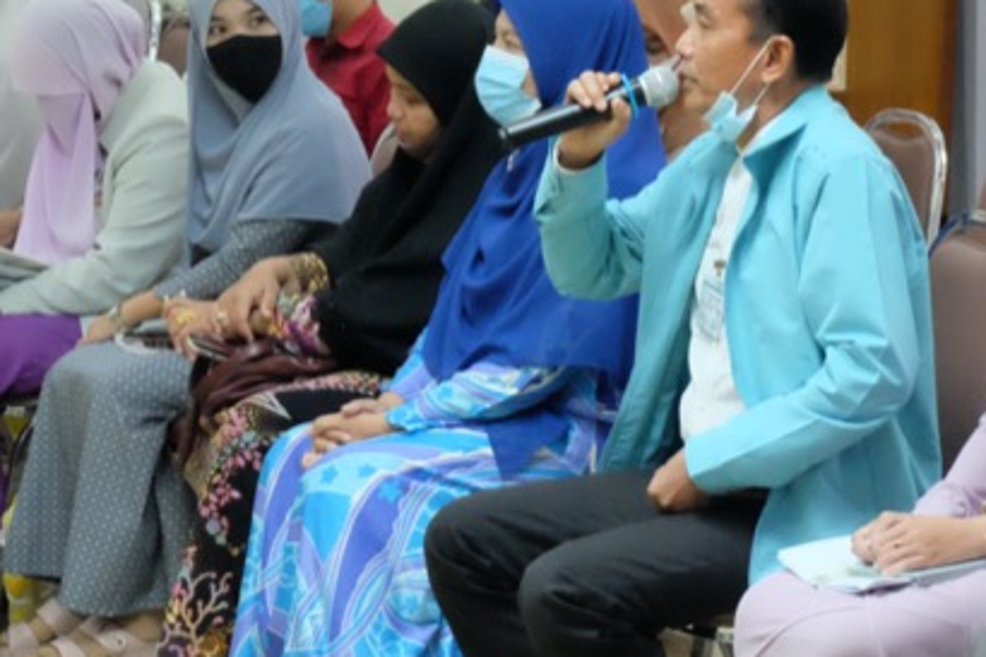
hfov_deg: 10.9
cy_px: 237
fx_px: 5147
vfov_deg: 7.3
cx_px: 774
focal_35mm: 188
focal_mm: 50
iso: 6400
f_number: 5.6
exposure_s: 1/150
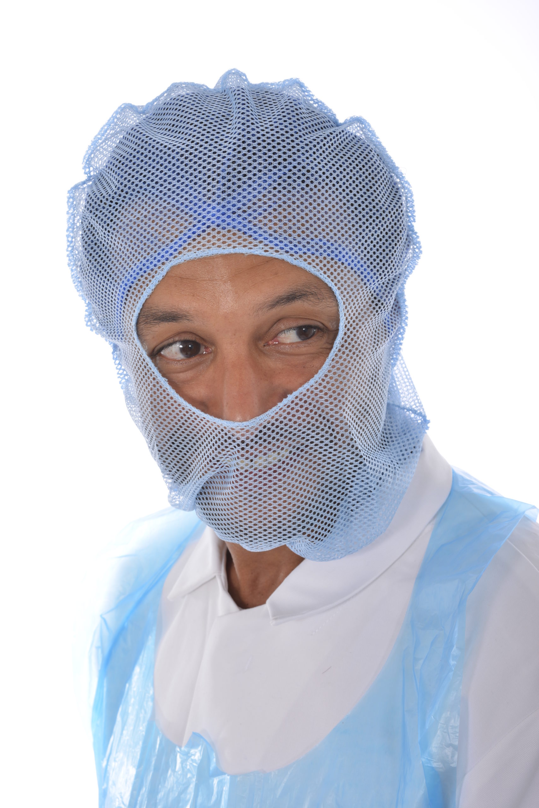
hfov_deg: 16.1
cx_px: 270
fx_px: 1907
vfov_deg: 23.9
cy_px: 404
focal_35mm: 85
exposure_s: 1/200
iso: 100
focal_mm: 85
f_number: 11
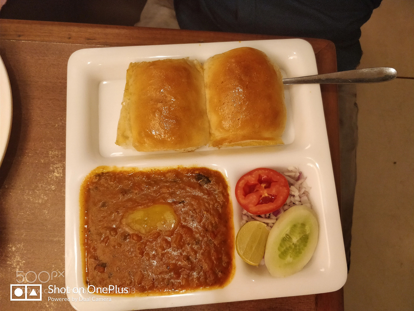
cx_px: 207
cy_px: 156
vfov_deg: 56.8
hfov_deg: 71.6
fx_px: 287
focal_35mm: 24
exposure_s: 1/33
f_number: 1.7
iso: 800
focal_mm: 4.1
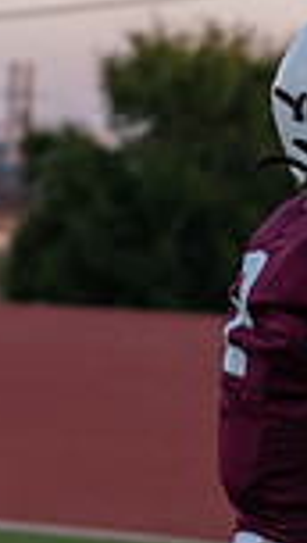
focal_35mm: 307
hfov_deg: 4.0
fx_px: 4423
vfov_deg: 7.0
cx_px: 464
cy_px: 548
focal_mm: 70
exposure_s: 1/1250
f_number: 2.8
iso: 640
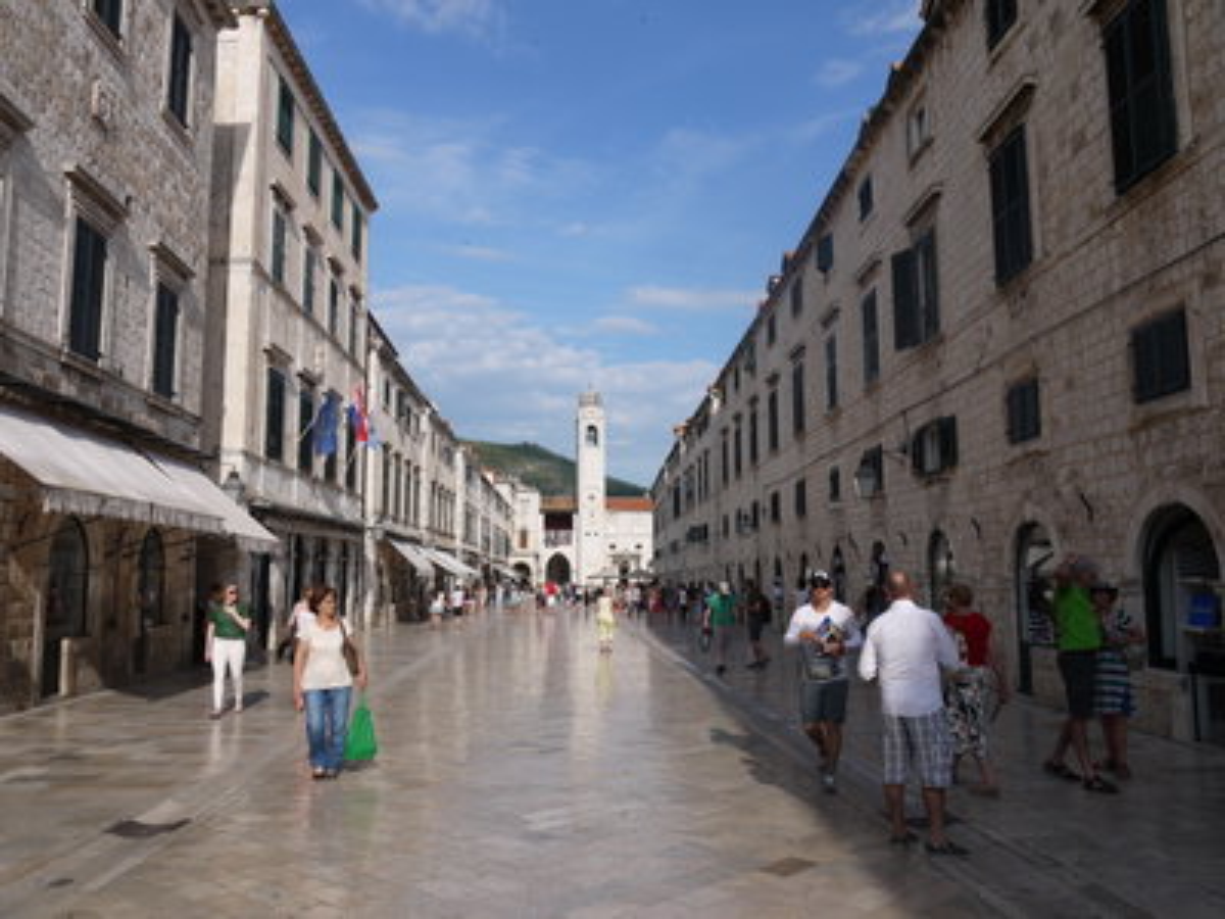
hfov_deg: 63.4
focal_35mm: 28
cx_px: 612
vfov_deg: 49.7
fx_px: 991
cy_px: 460
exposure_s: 1/500
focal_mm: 14
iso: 160
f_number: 8
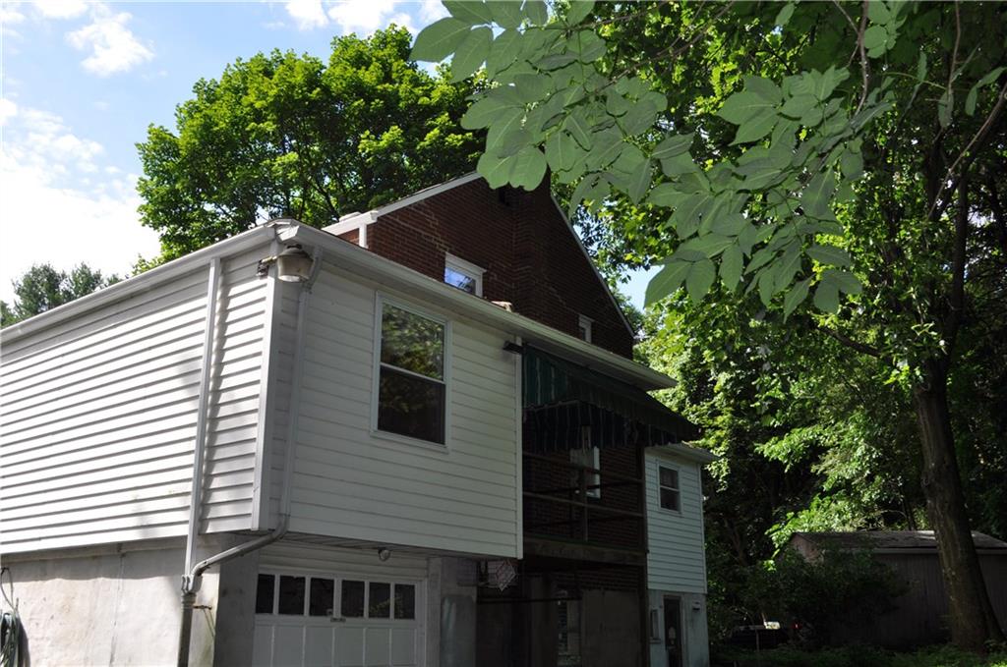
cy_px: 334
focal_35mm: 33
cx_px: 504
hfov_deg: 57.3
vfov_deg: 39.8
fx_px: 921
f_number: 8
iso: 200
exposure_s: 1/200
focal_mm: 22
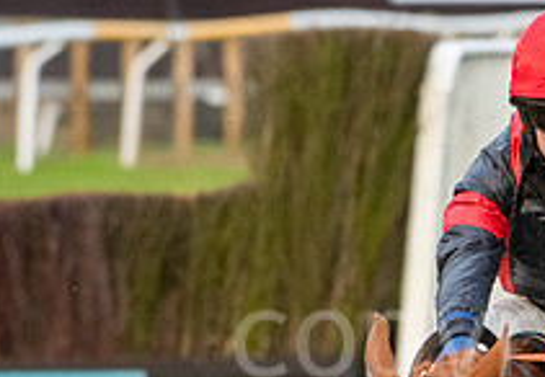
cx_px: 640
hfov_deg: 1.8
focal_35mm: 1141
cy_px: 527
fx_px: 17476
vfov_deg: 1.2
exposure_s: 1/800
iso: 2000
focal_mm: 260
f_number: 5.6
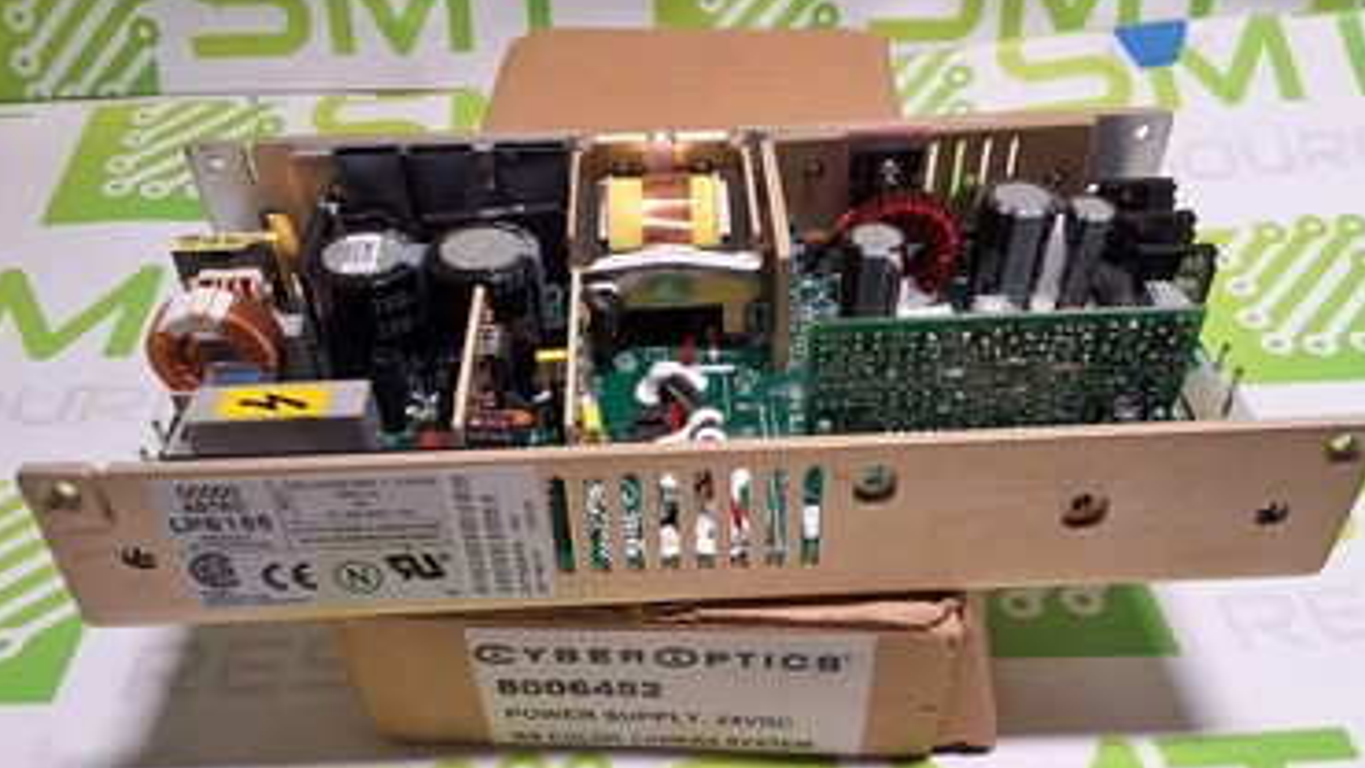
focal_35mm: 33
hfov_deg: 59.5
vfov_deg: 35.5
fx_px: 1194
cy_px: 473
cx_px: 701
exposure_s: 1/120
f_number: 1.9
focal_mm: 2.91
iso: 50
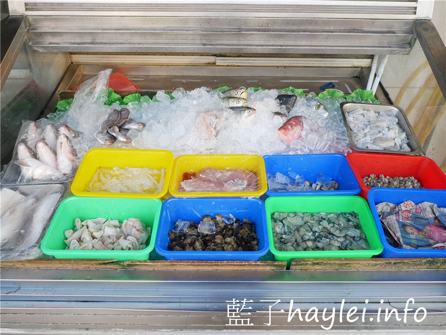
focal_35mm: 30
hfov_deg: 60.0
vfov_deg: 46.8
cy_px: 168
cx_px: 223
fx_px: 387
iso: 200
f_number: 2.2
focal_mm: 15
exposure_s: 1/200
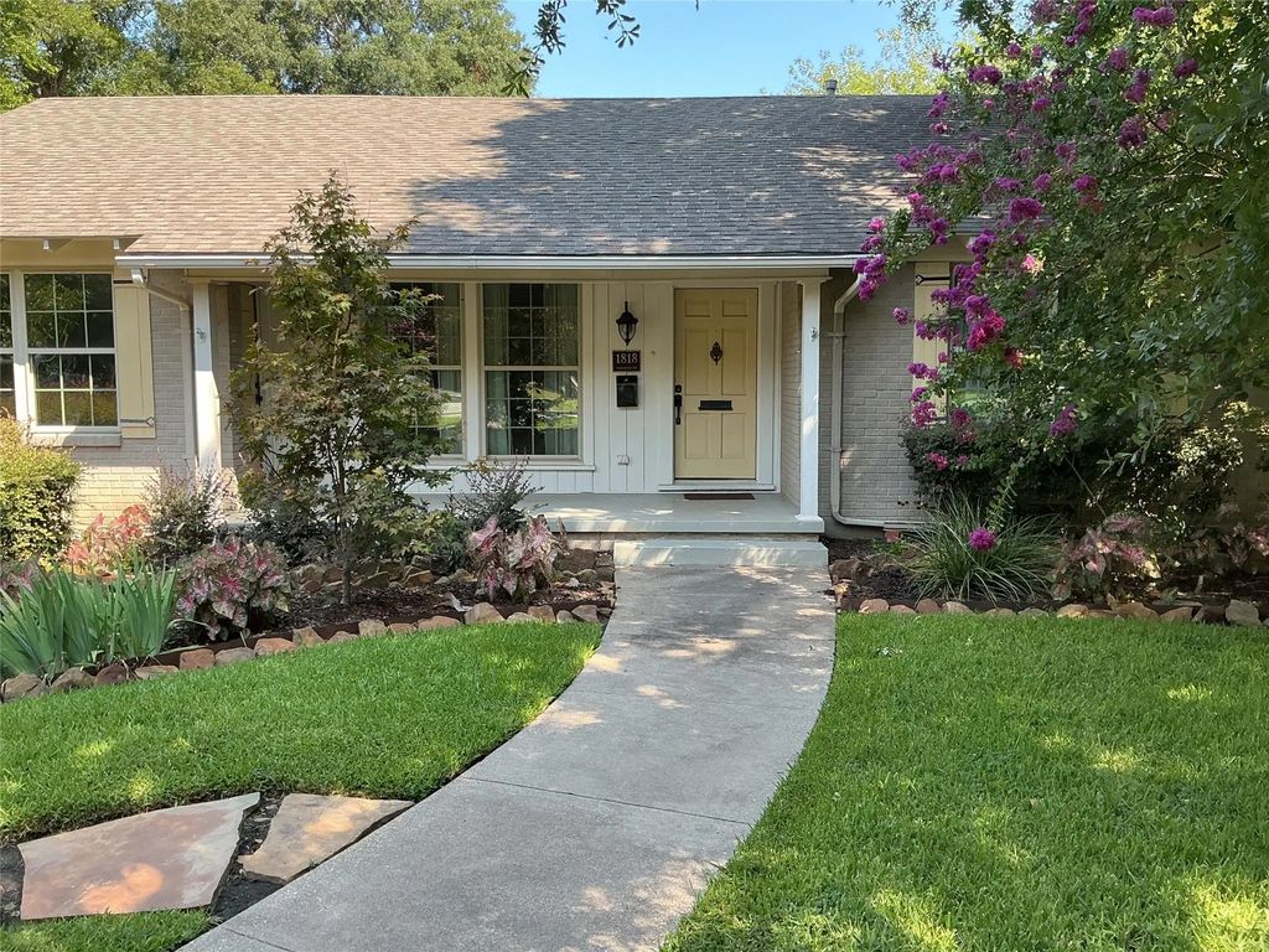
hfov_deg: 61.7
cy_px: 476
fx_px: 1063
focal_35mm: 29
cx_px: 634
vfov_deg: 48.2
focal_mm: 3
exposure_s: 1/181
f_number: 1.8
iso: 25
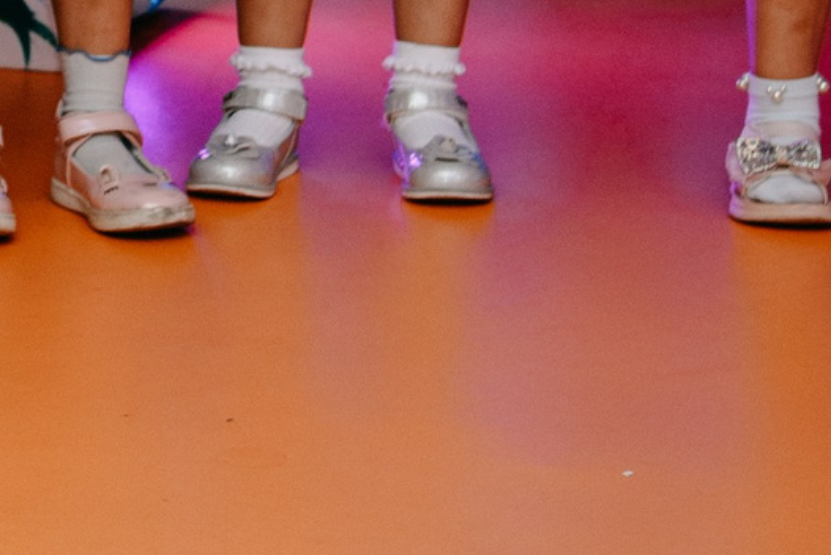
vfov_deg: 5.1
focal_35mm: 267
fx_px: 6166
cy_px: -572
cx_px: -727
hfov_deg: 7.5
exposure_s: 1/160
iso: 250
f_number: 4
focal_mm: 55
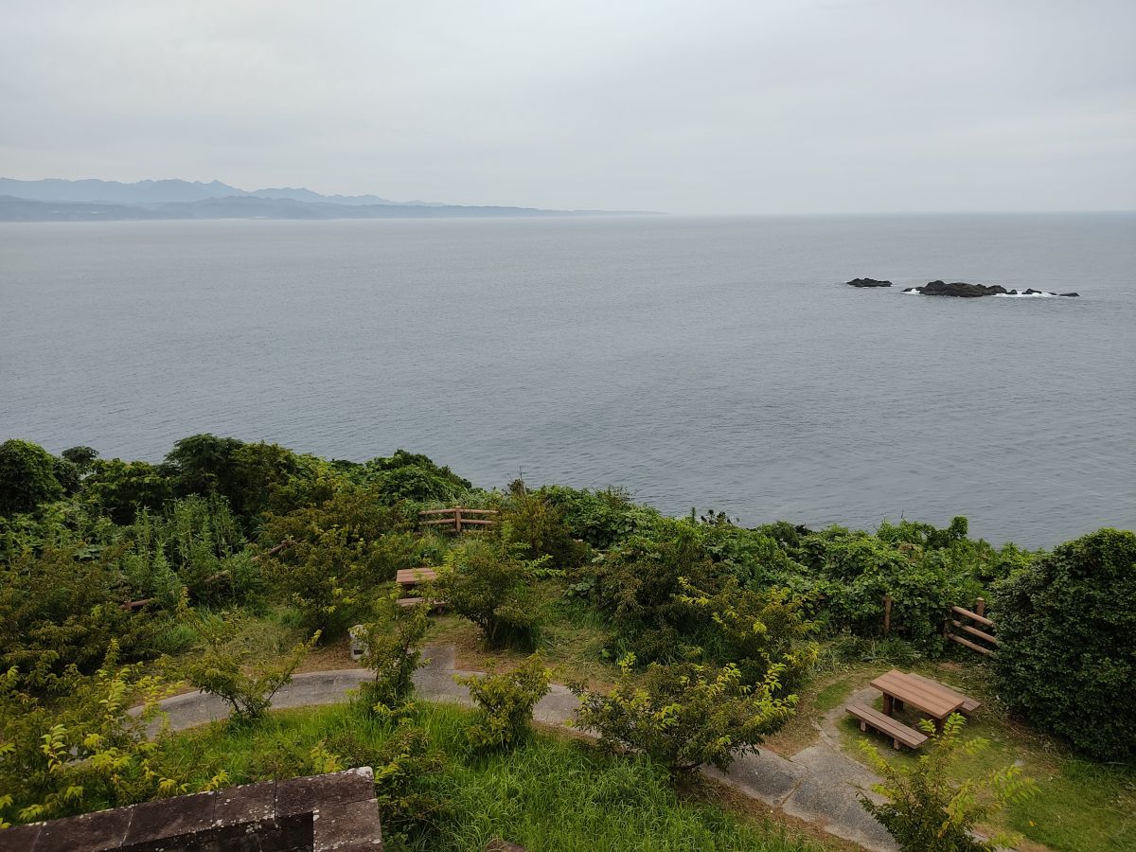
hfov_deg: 67.3
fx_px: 853
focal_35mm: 26
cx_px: 568
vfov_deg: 53.1
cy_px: 426
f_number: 1.79
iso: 100
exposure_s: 1/258
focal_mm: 4.74
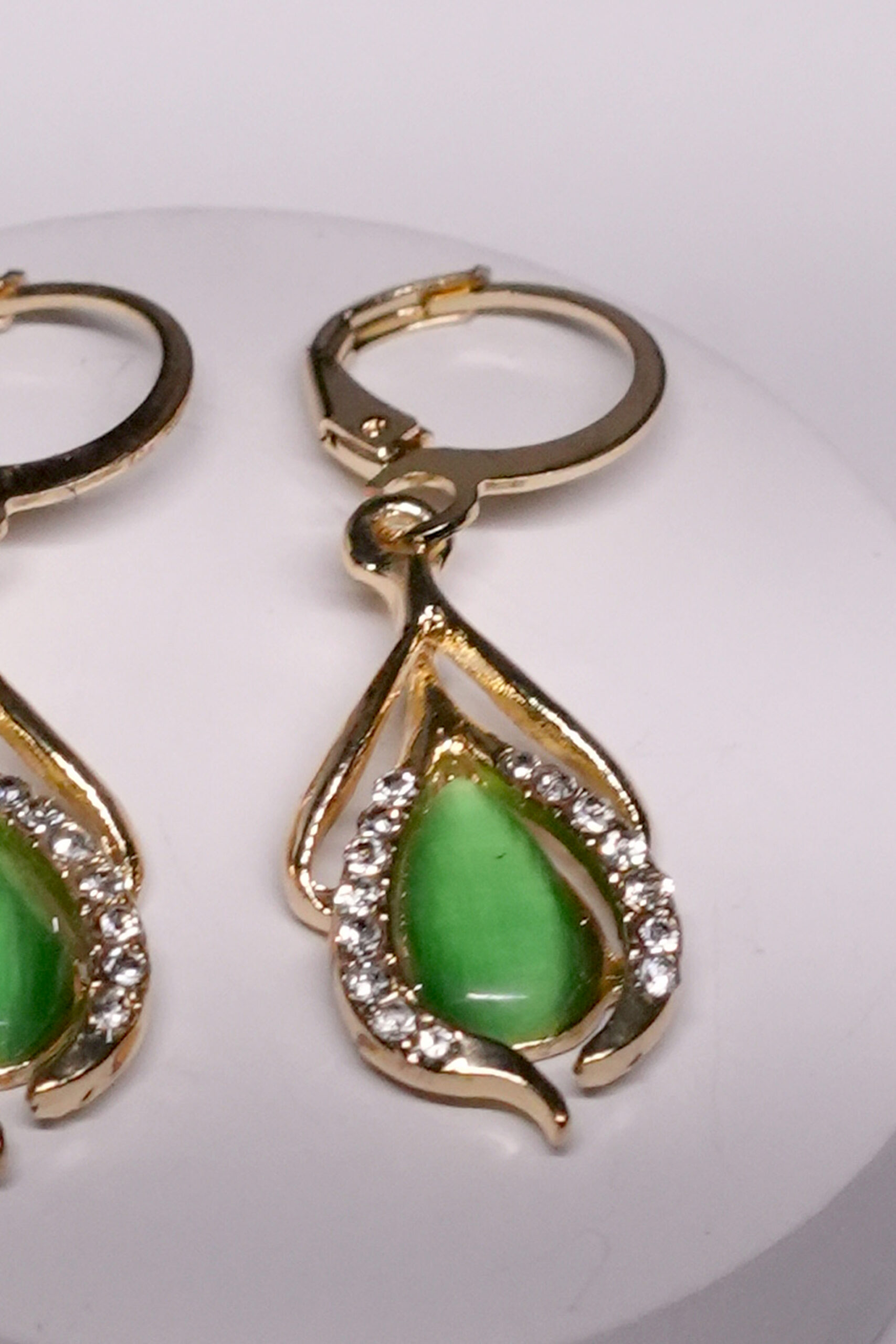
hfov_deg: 26.0
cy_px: 672
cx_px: 448
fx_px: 1941
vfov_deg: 38.2
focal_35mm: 52
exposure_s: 1/100
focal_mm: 35
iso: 3200
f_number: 7.1
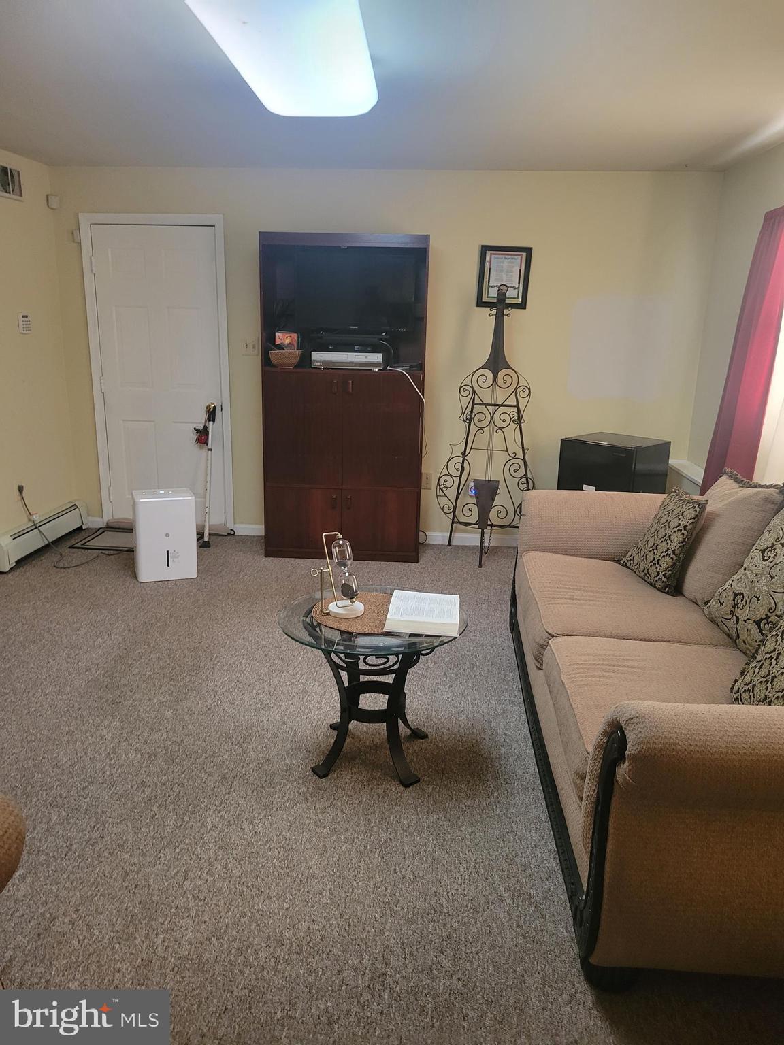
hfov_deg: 53.1
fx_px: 785
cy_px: 522
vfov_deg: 67.3
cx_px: 392
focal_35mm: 26
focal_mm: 5.4
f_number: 1.8
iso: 400
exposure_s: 1/40
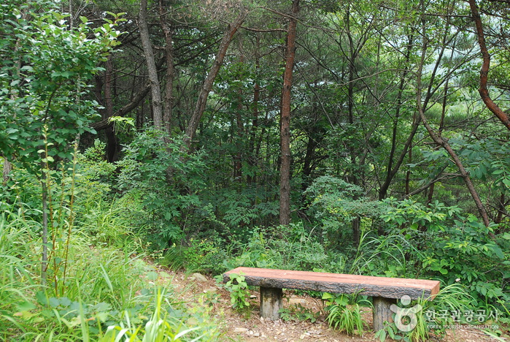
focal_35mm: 39
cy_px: 171
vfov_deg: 34.3
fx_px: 553
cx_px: 255
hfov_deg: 49.5
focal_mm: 26
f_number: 3.5
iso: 200
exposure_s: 1/200
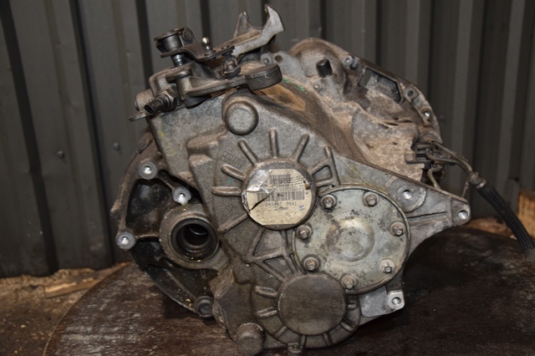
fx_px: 579
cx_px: 268
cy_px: 178
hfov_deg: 49.6
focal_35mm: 39
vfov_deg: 34.2
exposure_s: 1/60
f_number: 5
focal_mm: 26
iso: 800
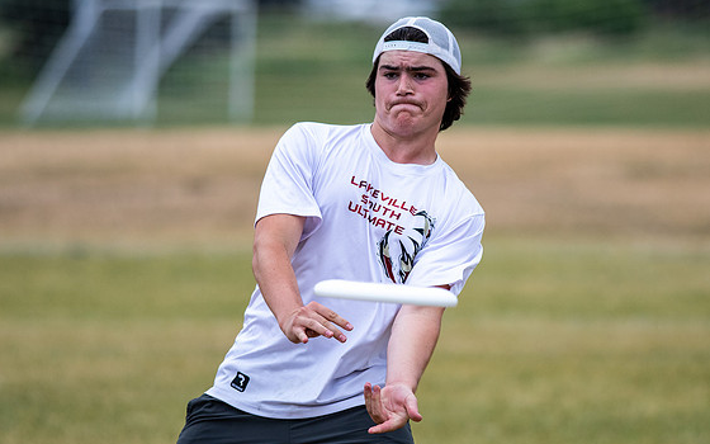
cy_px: 267
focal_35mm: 561
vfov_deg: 2.3
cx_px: 402
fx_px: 10855
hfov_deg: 3.7
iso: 800
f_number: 4.5
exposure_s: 1/3200
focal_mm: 300
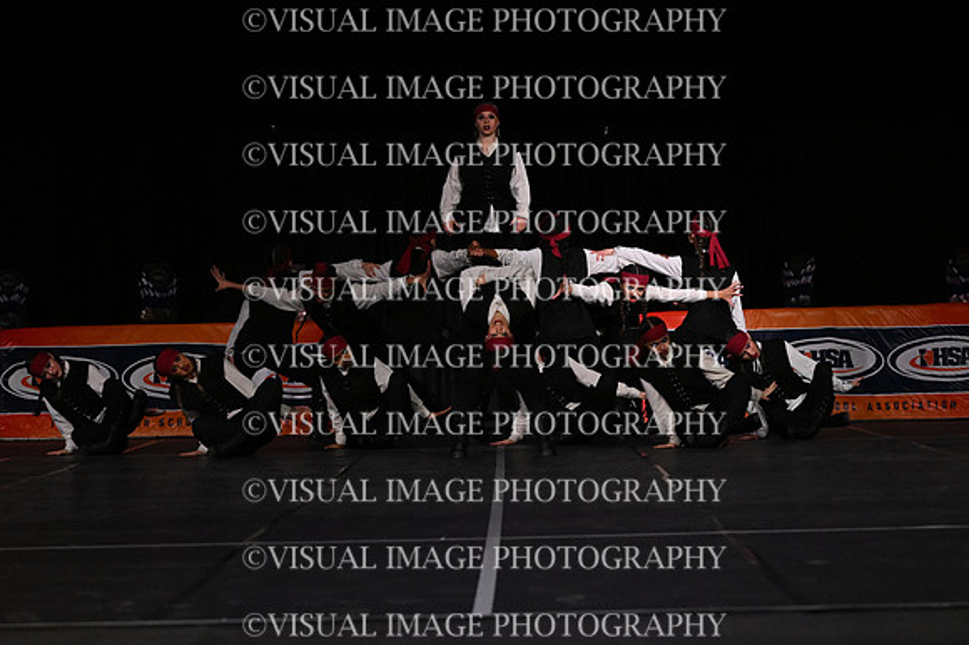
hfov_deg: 18.3
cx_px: 484
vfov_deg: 12.2
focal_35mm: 112
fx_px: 3013
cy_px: 322
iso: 6400
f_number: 4
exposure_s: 1/1000
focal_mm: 75
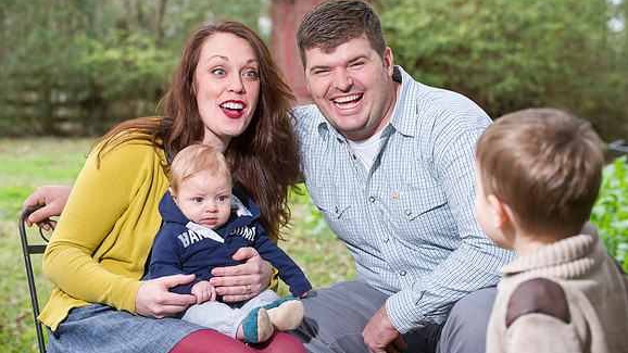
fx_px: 1715
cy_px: 171
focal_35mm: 103
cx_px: 314
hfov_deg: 20.8
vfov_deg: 11.8
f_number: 5
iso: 800
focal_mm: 98
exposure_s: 1/125
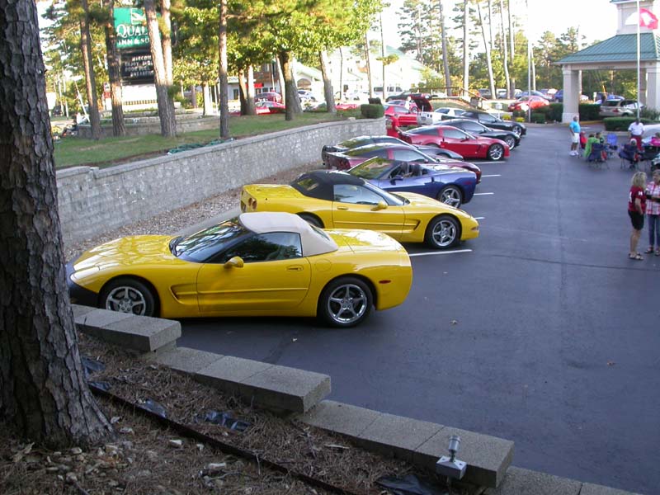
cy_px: 248
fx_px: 725
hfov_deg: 49.0
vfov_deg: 37.7
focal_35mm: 38
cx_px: 330
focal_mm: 7.85
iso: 100
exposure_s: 1/65.6
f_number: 3.7
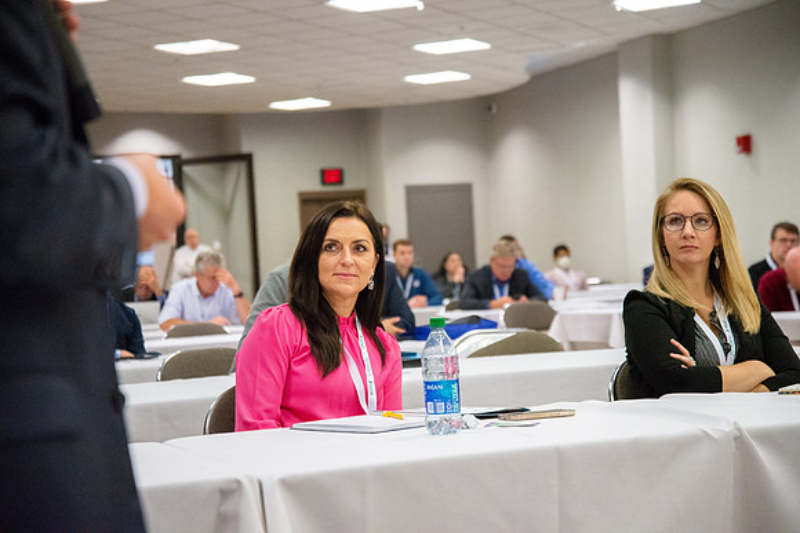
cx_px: 400
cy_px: 266
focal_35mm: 80
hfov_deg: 25.4
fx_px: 1778
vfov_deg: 17.1
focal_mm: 80
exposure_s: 1/200
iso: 6400
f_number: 4.5
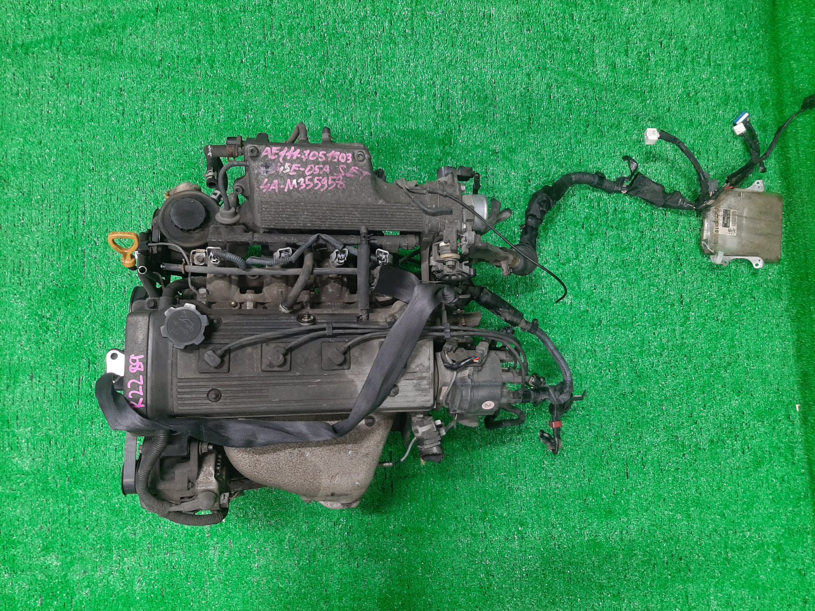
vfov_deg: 53.1
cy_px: 306
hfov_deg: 67.3
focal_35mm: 26
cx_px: 408
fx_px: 612
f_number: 1.7
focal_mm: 3.93
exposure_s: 1/50
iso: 141
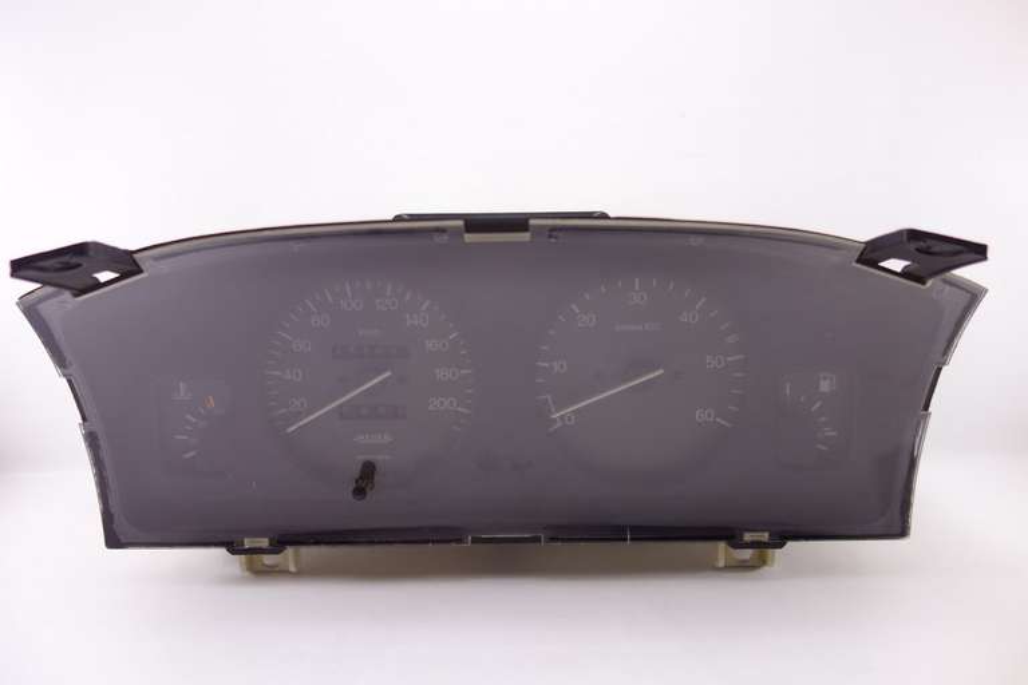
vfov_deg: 46.4
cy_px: 342
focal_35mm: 28
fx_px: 799
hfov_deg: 65.5
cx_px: 514
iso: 125
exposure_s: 1/100
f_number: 1.8
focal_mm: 10.4
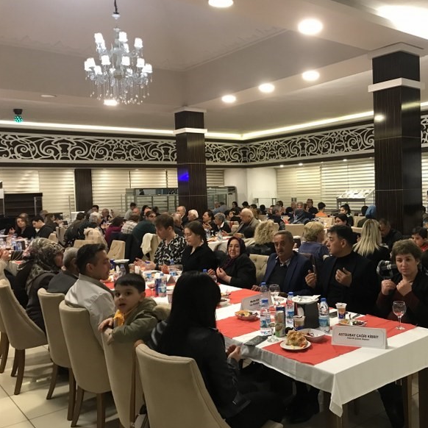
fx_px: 476
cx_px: 291
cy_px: 215
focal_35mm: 34
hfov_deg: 47.5
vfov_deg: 48.5
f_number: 1.8
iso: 100
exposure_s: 1/17
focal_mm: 3.99
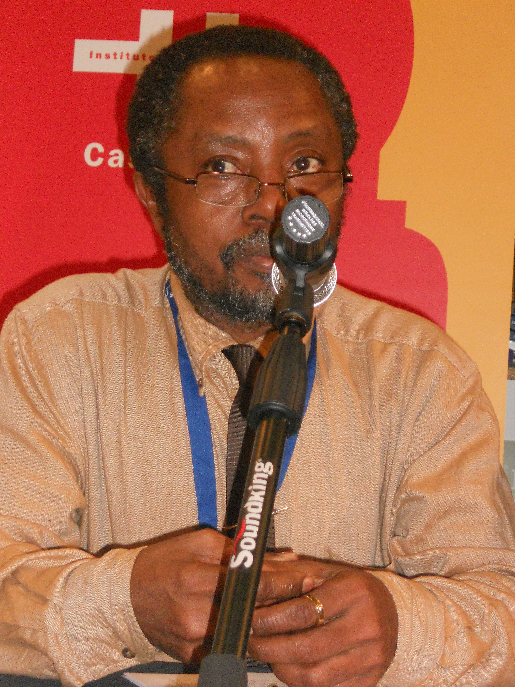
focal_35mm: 92
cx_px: 258
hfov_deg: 16.1
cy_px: 344
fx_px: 1825
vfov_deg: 21.3
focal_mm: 16.5
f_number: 5.4
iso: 500
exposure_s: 1/60
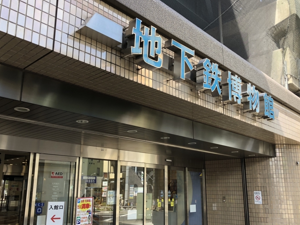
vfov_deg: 42.9
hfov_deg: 55.3
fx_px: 286
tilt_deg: +15.0
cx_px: 147
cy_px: 126
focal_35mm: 33
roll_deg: -0.3
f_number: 1.8
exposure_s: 1/126
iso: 20
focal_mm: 4
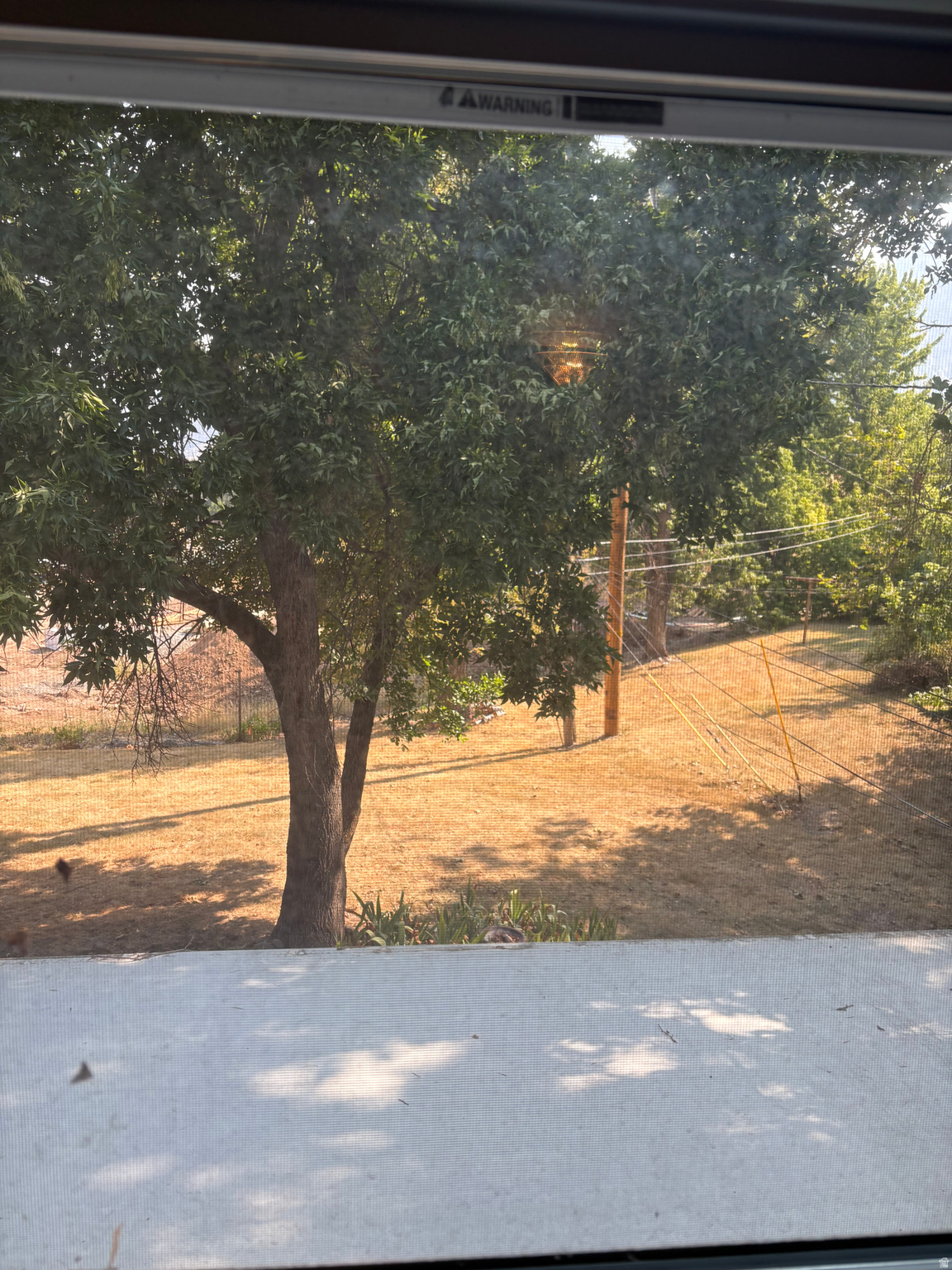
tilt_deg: -8.2
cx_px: 476
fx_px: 953
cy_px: 635
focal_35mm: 26
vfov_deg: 67.3
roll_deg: -1.9
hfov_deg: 53.1
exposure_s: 1/399
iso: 50
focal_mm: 5.96
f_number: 1.6
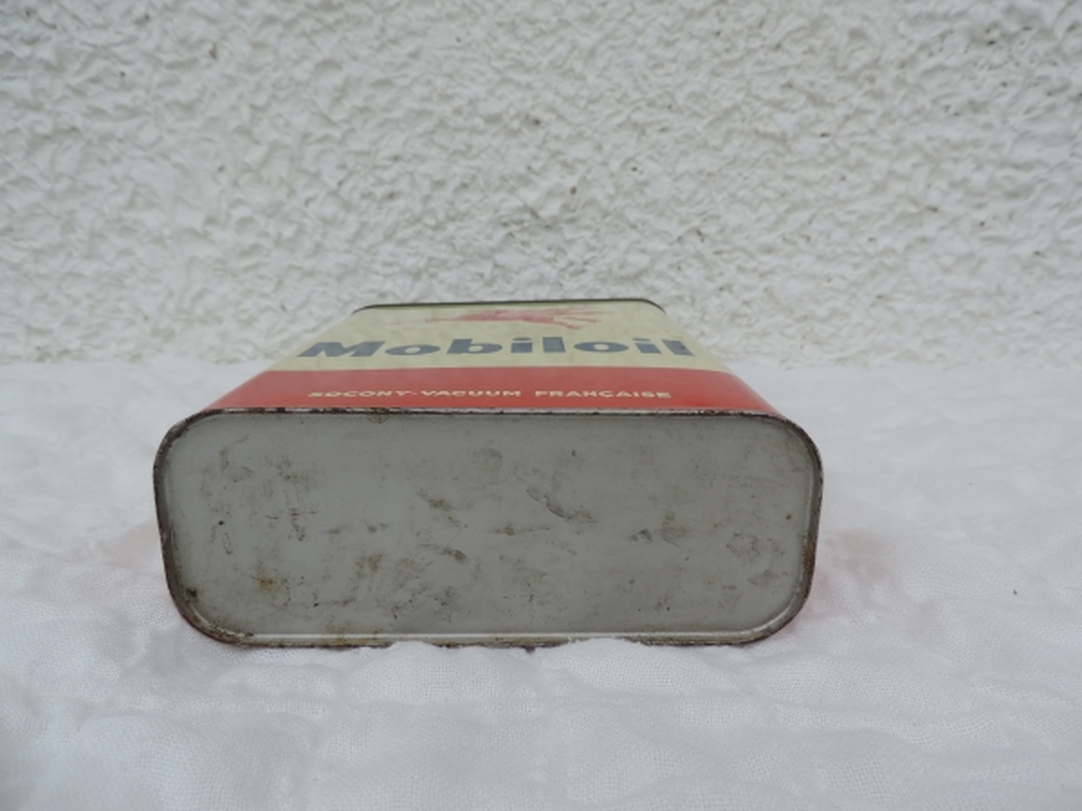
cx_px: 541
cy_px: 406
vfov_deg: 56.8
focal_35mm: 24
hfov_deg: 71.6
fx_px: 750
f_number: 3
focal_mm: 4.3
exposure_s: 1/800
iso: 80
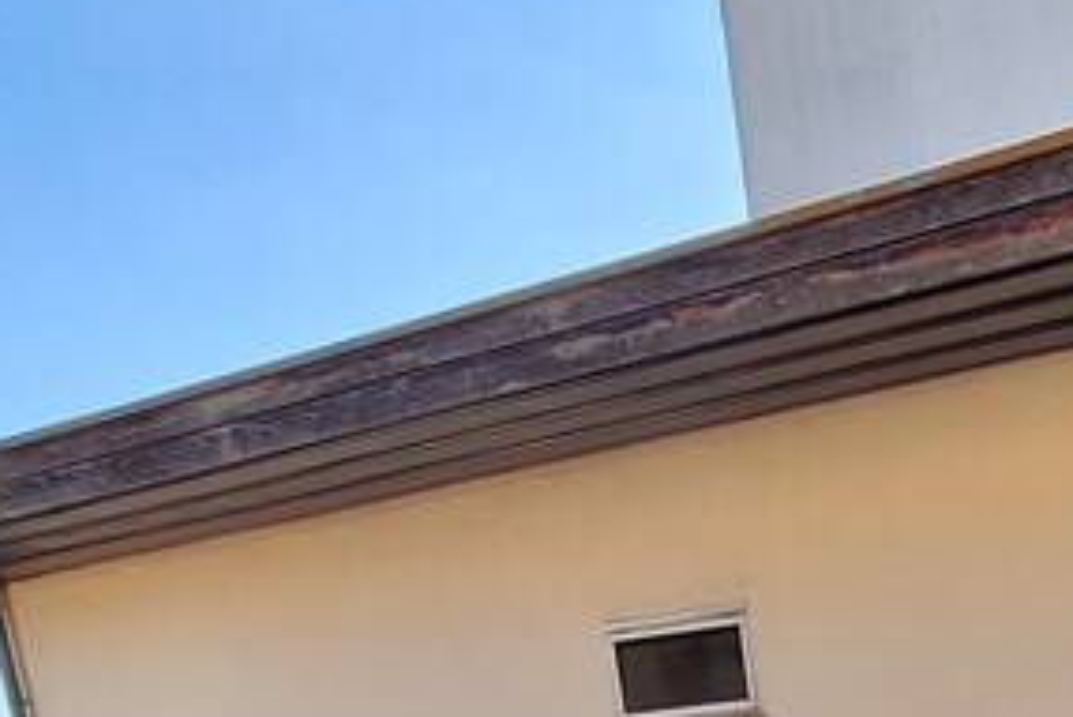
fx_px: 2028
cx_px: 1602
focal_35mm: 68
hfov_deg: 23.7
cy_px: 1434
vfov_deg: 15.8
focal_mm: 1.74
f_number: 2.2
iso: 40
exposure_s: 1/489
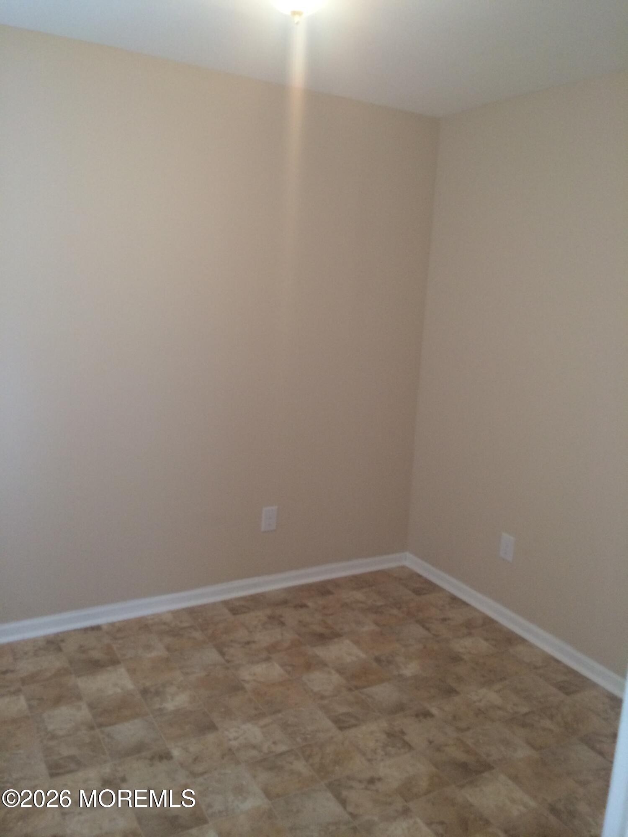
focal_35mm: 30
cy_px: 418
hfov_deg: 46.8
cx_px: 314
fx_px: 726
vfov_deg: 60.0
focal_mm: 4.12
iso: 64
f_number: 2.2
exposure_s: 1/30
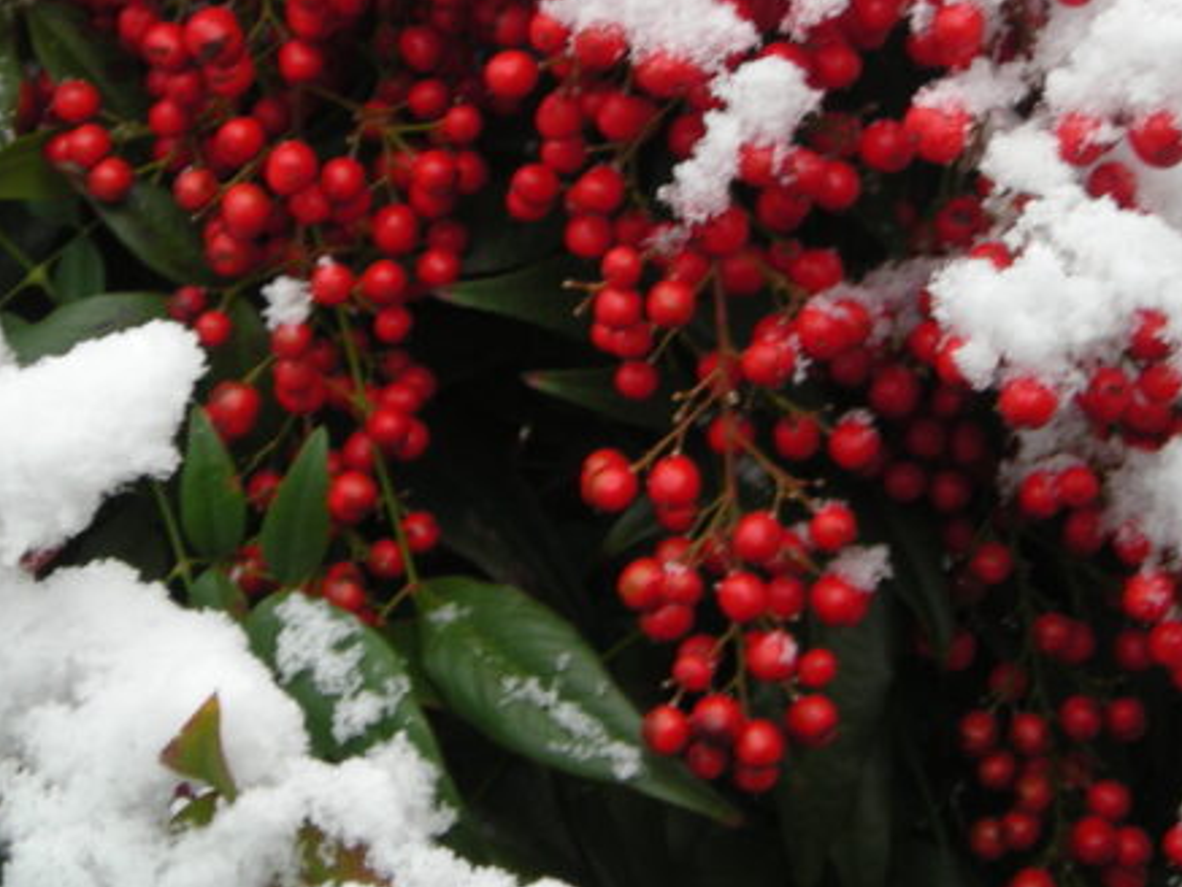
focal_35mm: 75
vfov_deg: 19.5
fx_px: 2562
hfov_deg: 26.0
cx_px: 538
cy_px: 184
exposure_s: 1/48.8
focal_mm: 6.8
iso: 50
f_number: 3.3
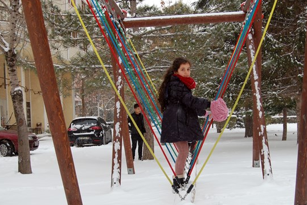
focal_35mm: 57
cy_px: 116
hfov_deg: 35.0
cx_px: 177
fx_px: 486
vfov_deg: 23.7
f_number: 7.1
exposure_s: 1/200
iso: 200
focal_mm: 32
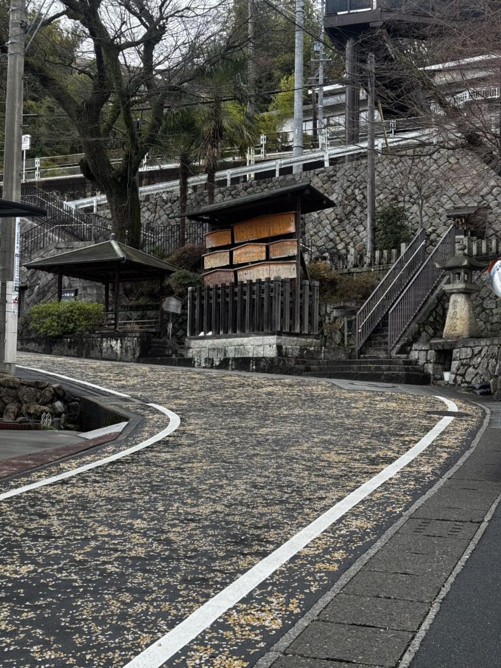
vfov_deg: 39.7
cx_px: 250
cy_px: 334
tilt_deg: +4.6
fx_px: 926
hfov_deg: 30.3
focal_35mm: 48
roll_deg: -0.4
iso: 64
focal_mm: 6.76
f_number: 1.78
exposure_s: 1/414
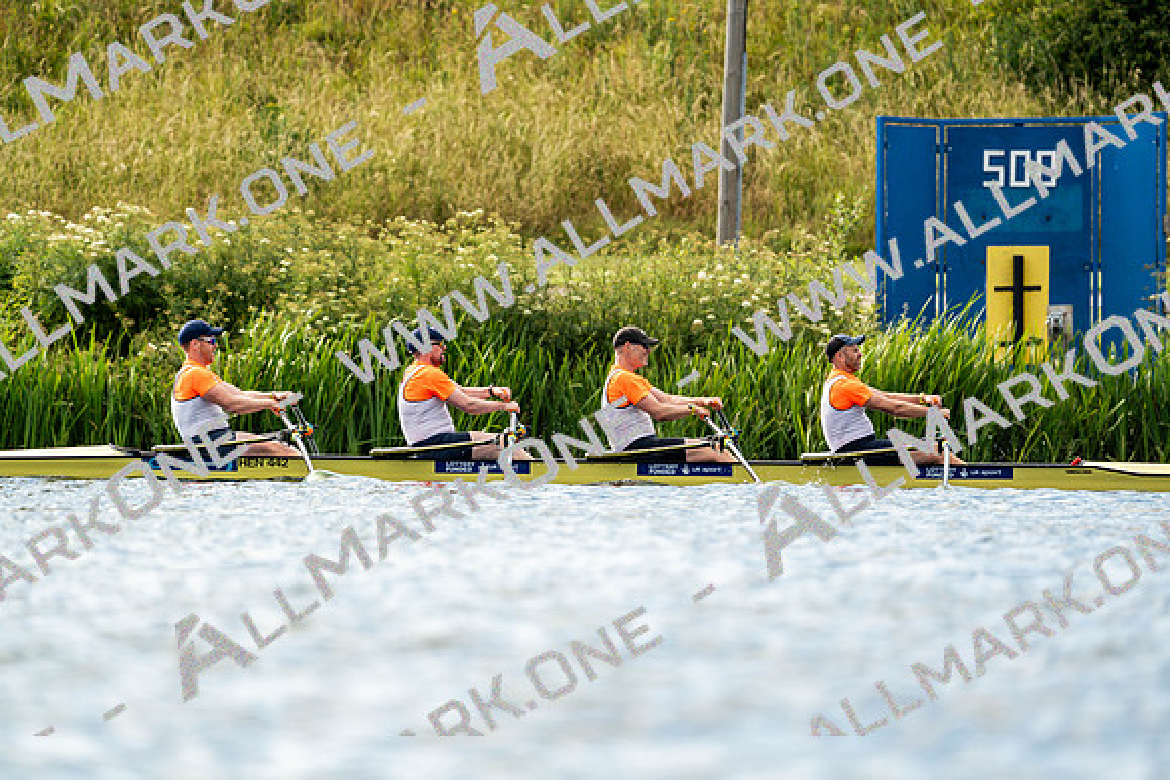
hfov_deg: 4.2
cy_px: 390
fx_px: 16123
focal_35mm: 496
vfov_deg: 2.8
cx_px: 585
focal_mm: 496
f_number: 6.3
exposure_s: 1/2000
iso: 400
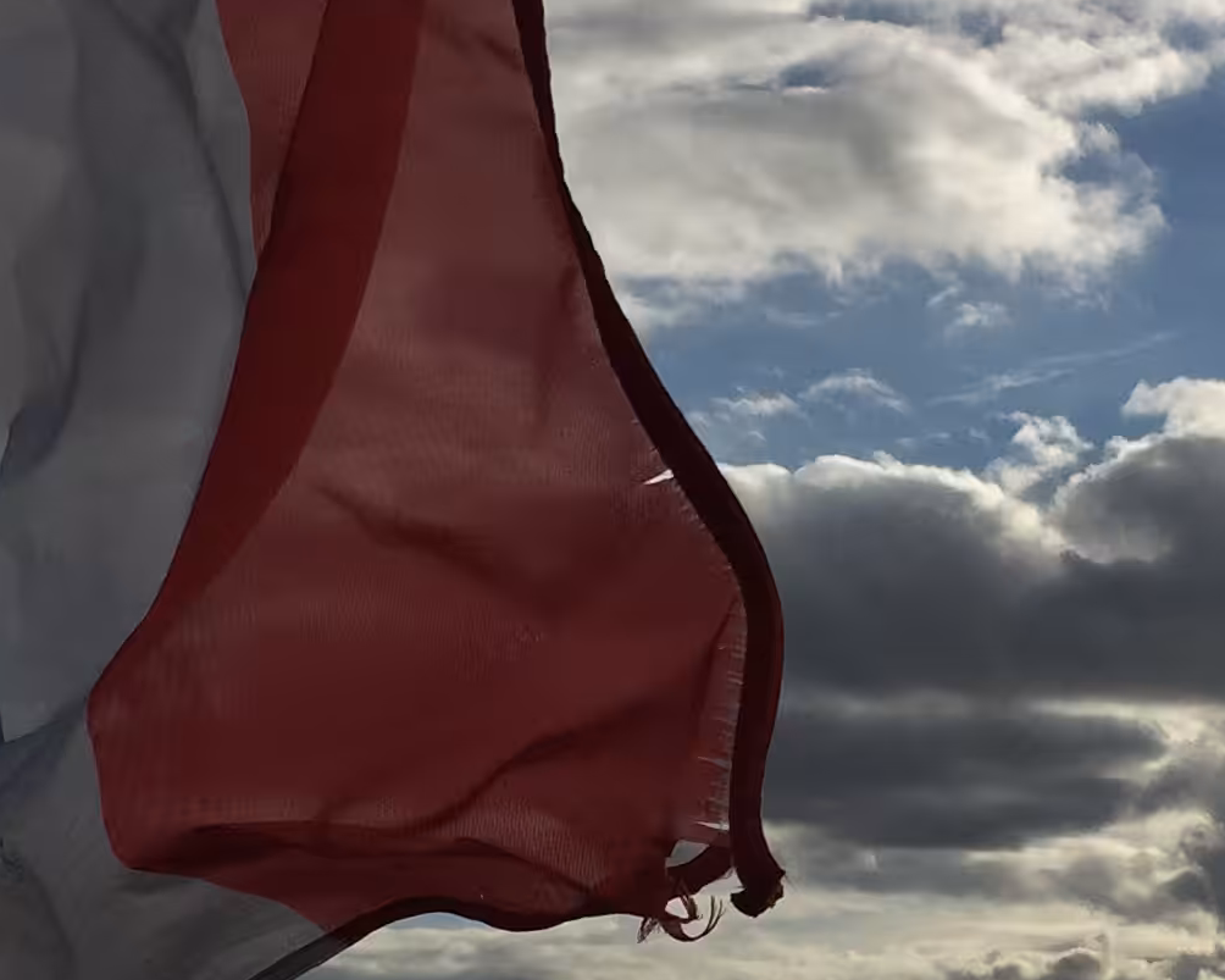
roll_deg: +0.5
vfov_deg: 16.6
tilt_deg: +9.6
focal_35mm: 92
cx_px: 922
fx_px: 3335
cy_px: 729
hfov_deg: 20.6
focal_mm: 4.15
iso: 32
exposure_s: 1/13333
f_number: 2.2
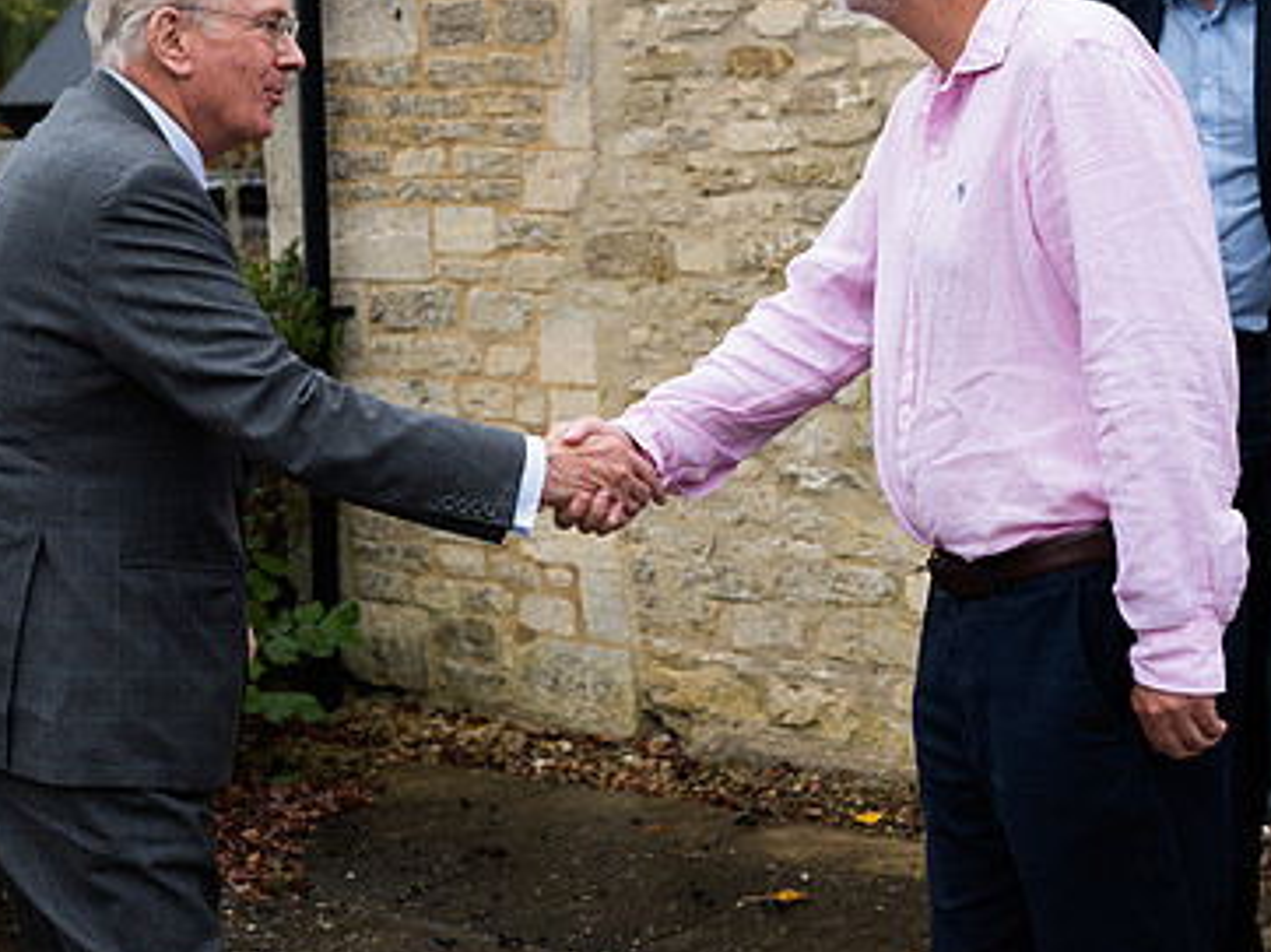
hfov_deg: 26.3
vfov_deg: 19.9
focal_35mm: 74
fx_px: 2715
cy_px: 409
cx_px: 548
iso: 400
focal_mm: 48
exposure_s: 1/500
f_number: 4.5
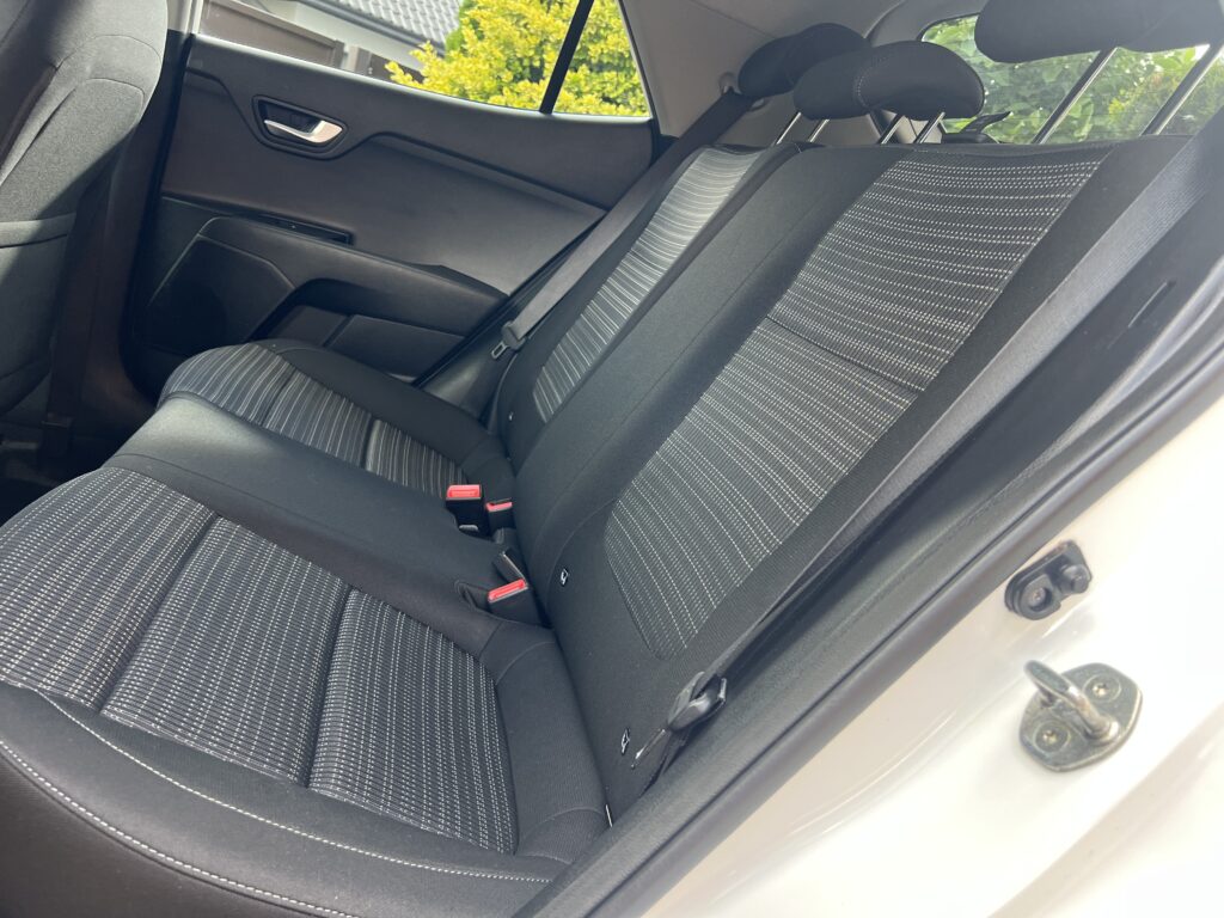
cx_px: 612
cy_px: 459
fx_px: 919
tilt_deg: -14.6
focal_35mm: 26
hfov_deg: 67.3
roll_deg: -17.6
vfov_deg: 53.1
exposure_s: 1/121
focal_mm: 5.7
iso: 100
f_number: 1.5
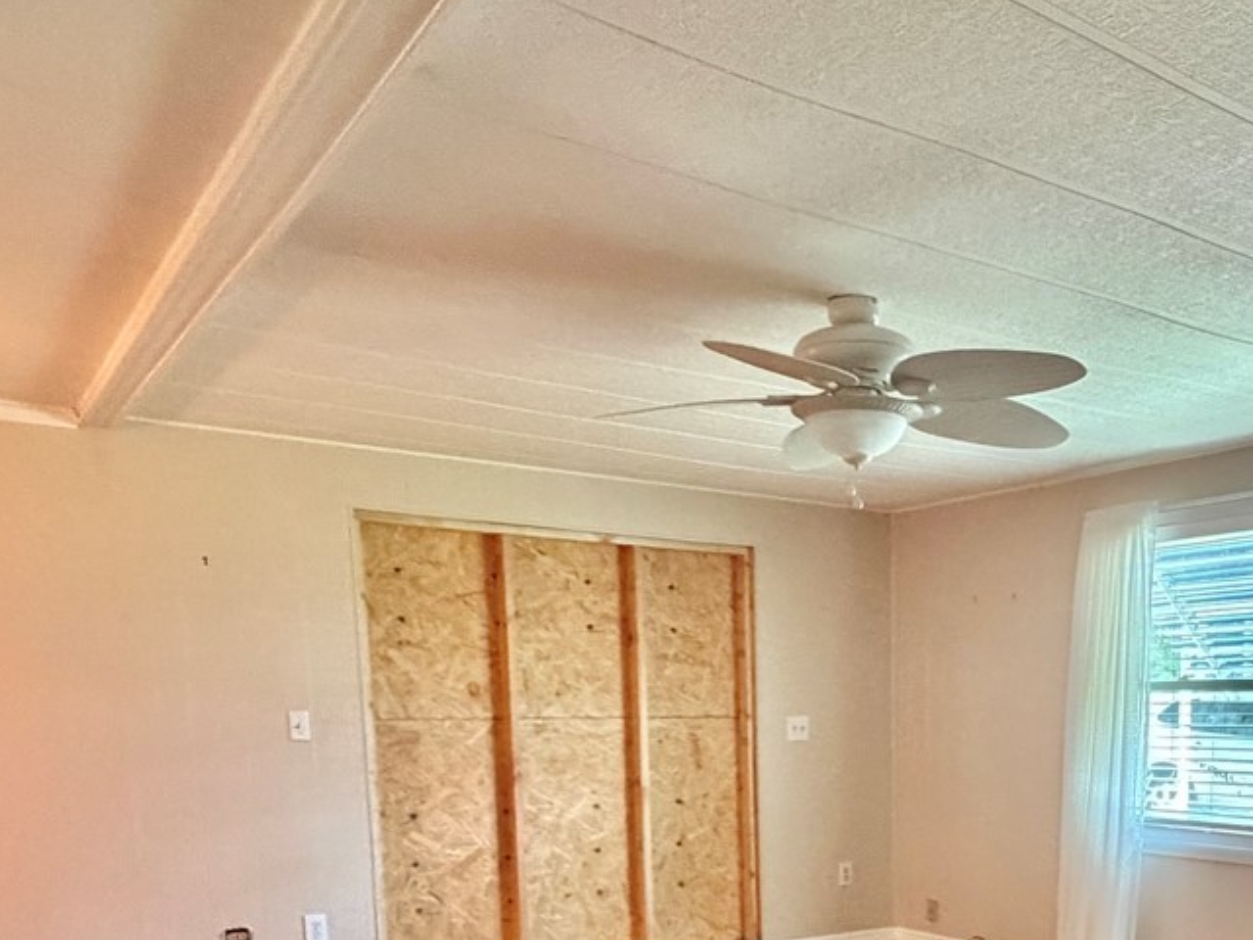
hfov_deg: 50.3
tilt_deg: -7.6
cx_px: 948
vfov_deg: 37.4
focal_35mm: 35
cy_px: 885
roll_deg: -0.3
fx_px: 1267
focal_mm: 2.22
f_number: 2.2
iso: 640
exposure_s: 1/60
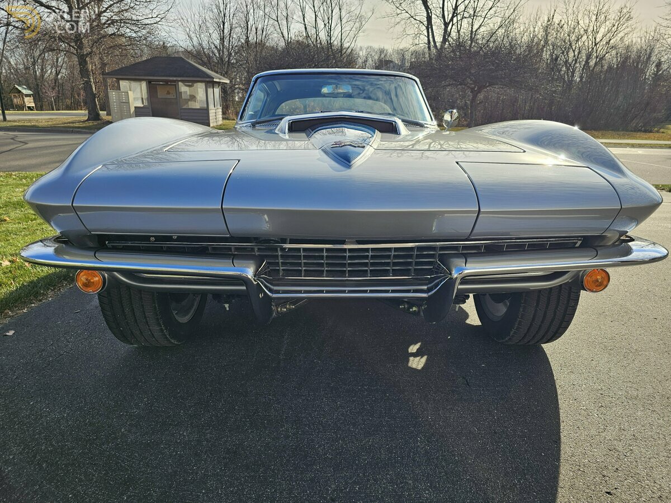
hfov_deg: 73.9
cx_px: 336
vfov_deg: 58.9
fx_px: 446
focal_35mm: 23
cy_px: 252
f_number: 1.7
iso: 20
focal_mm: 6.3
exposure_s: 1/719
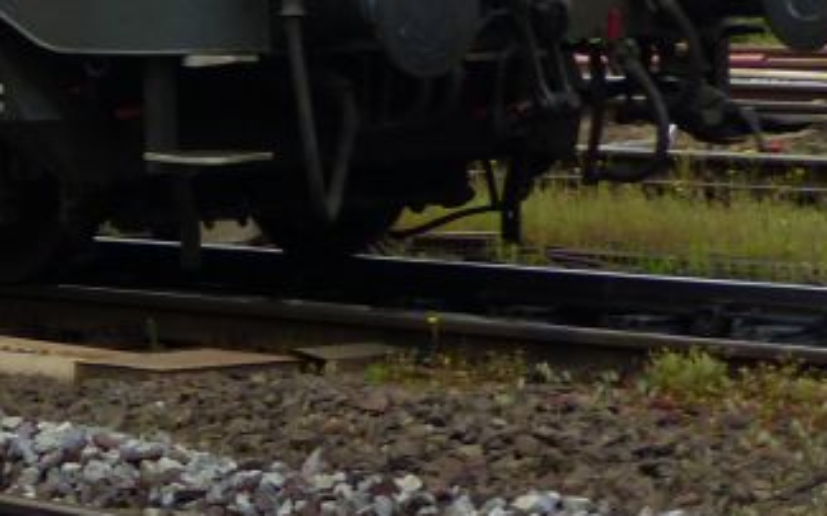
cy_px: -363
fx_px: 5386
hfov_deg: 8.7
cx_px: -186
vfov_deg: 5.4
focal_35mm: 239
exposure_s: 1/500
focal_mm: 10.9
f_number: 2.8
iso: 125
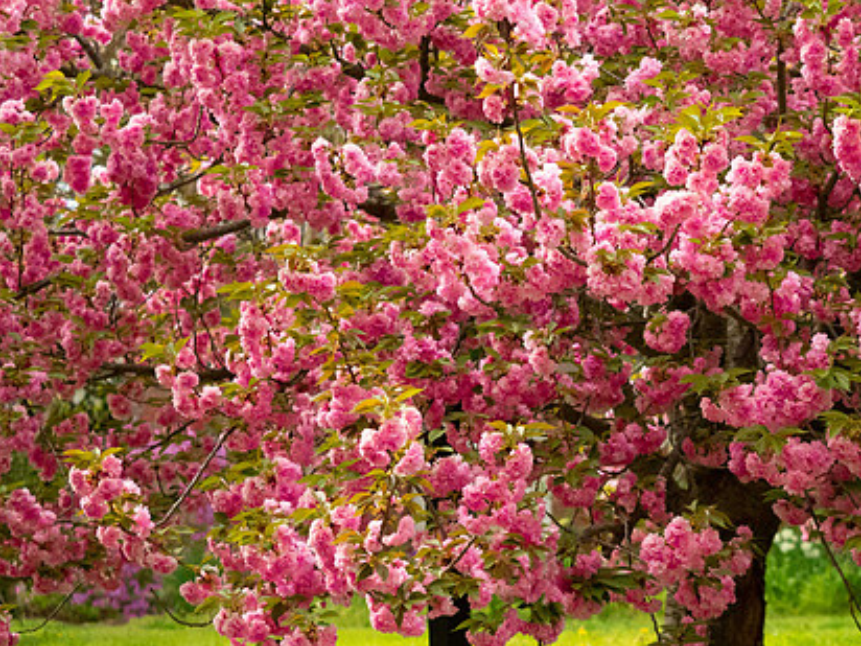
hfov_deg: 17.0
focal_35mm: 115
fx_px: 2860
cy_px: 346
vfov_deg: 12.9
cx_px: 615
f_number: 2.8
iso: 3200
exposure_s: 1/6400
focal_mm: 40
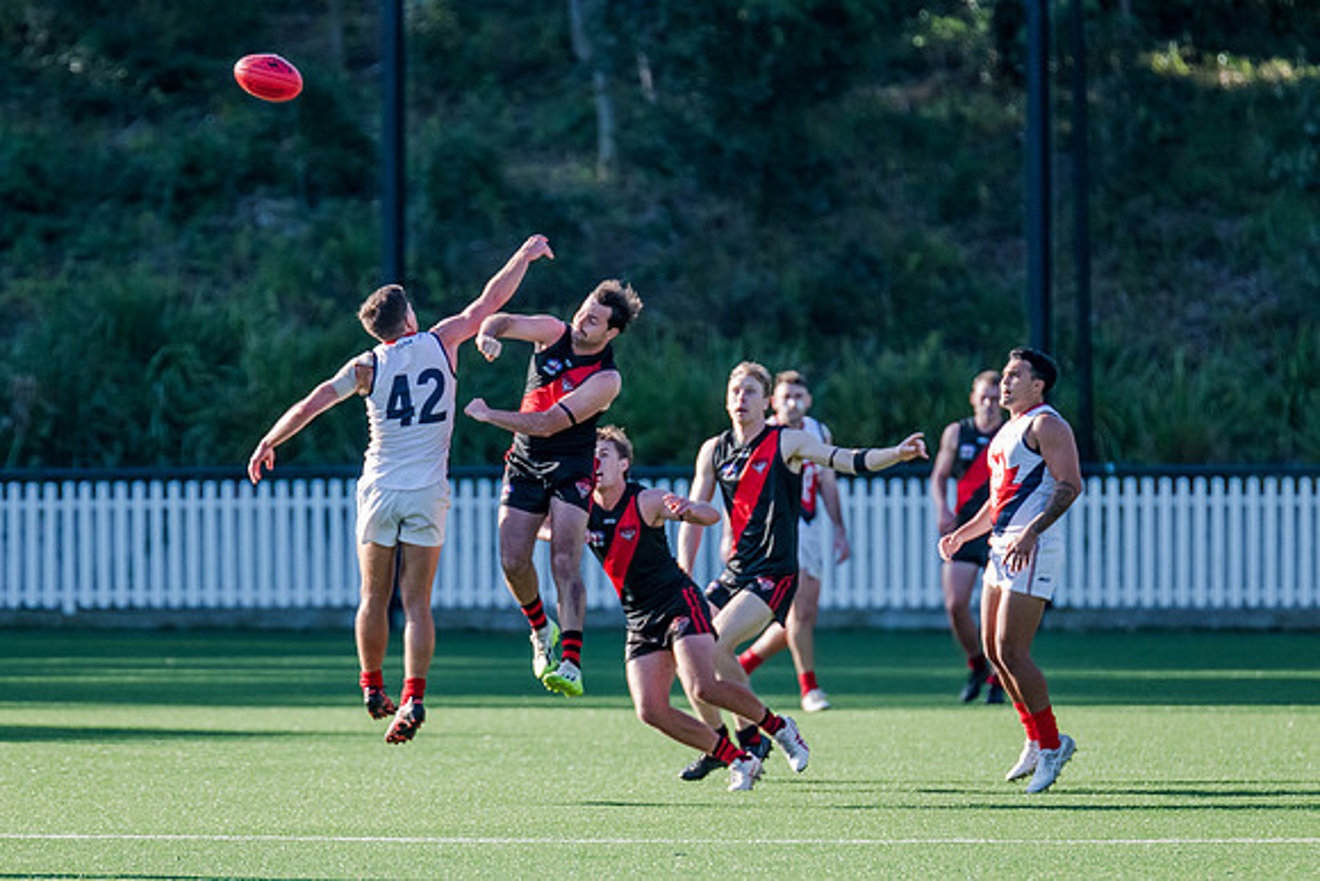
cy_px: 482
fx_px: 18608
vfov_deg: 2.7
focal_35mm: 507
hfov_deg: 4.1
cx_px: 625
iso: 800
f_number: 5
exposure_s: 1/1600
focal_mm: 420
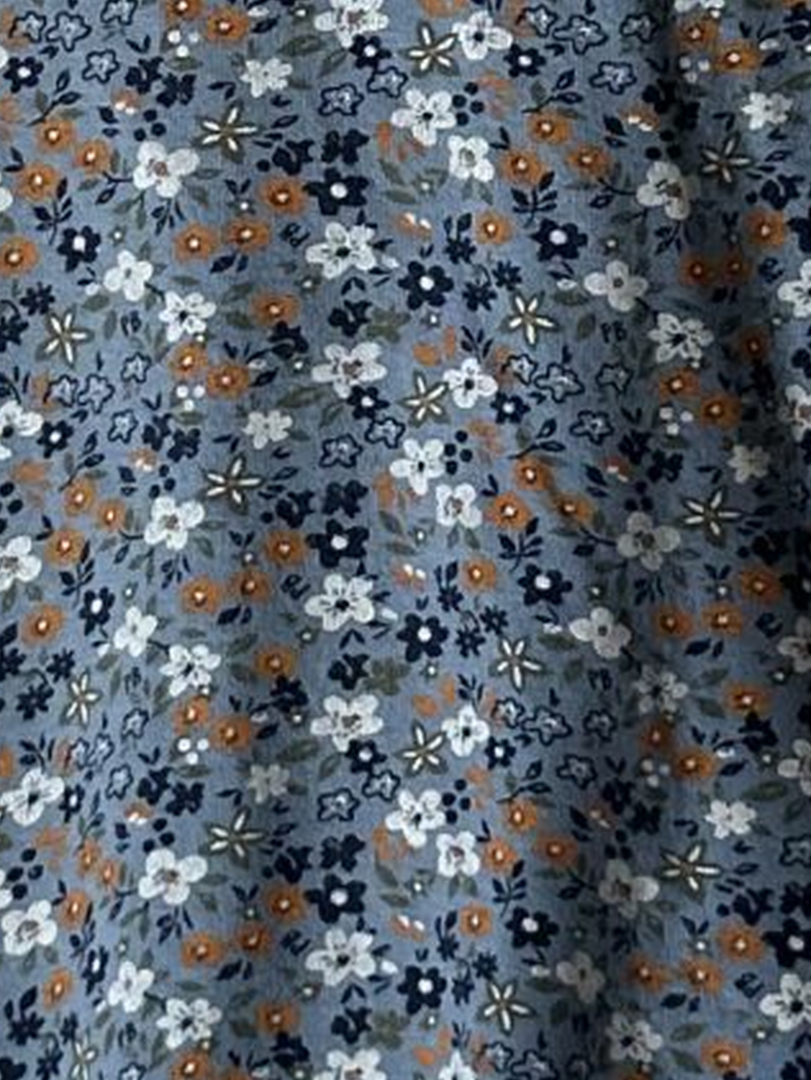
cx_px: 208
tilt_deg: +2.6
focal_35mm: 158
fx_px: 4933
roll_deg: +0.5
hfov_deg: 9.4
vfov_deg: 12.5
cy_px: 326
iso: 125
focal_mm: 5.7
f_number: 1.5
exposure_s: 1/91
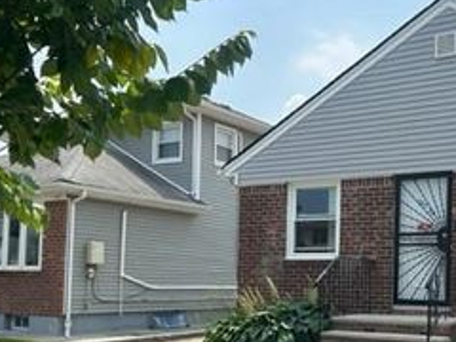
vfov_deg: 28.7
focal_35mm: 50
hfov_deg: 37.0
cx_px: 357
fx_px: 659
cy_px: 252
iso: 80
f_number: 1.78
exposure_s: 1/4762
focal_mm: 6.86
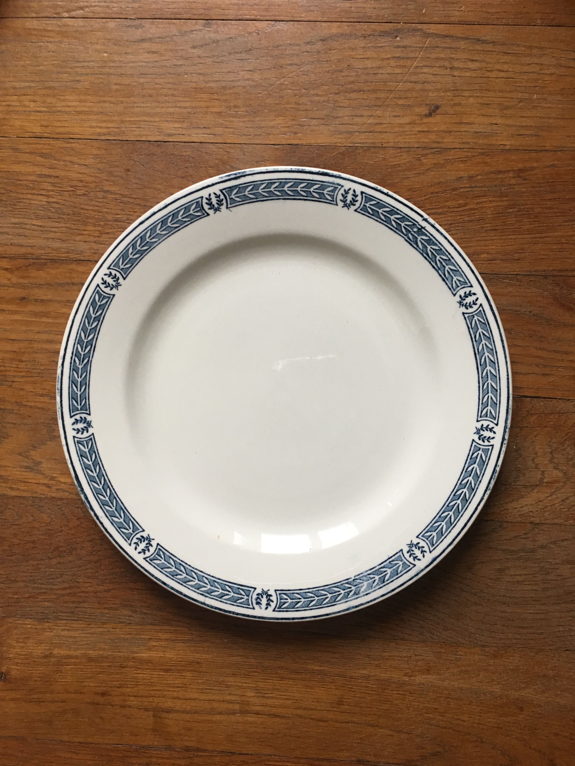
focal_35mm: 29
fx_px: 642
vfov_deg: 61.7
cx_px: 288
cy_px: 383
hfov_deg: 48.2
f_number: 2.2
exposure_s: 1/17
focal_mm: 4.15
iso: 40
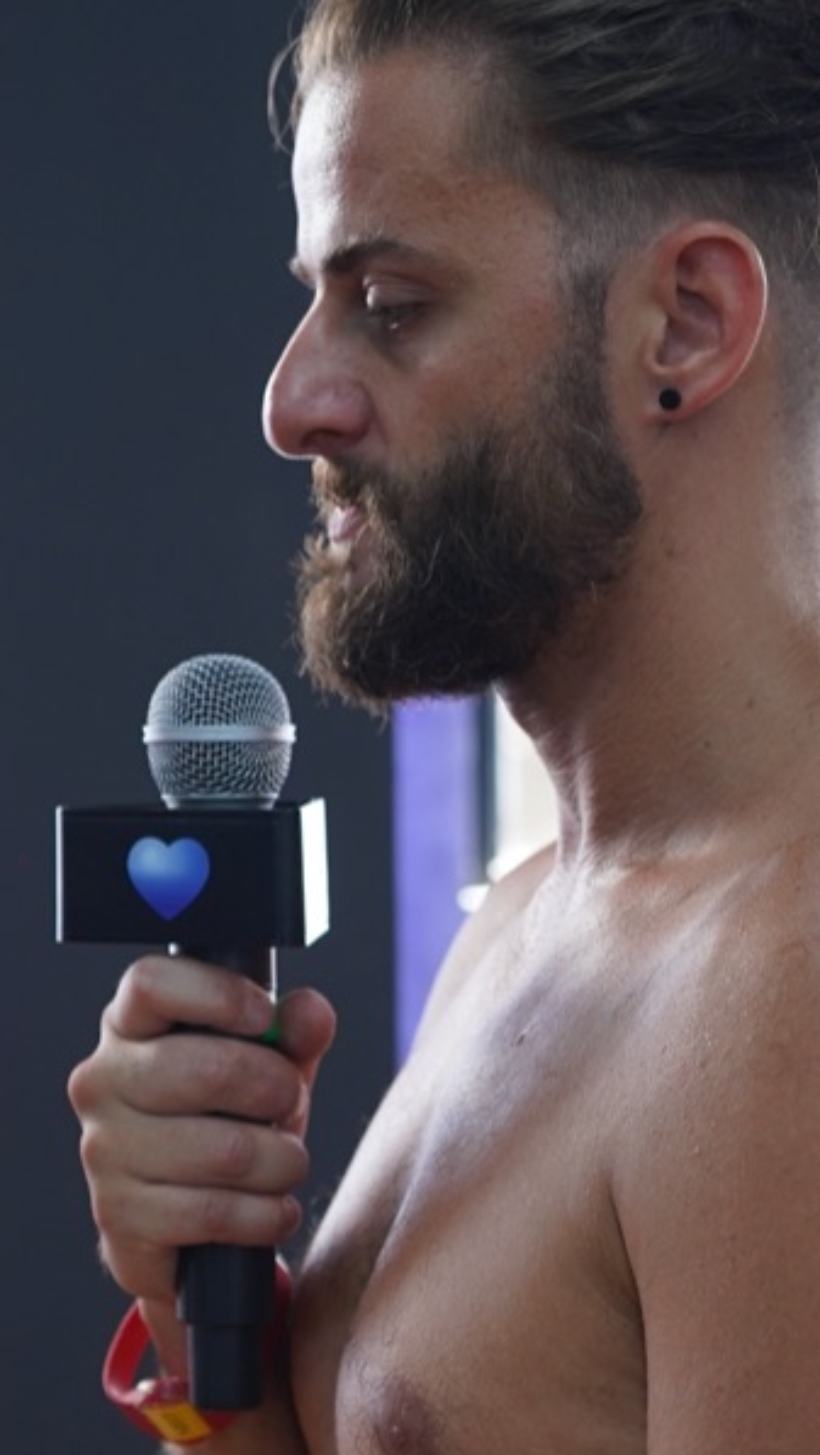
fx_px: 3783
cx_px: 526
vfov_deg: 21.8
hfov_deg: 12.4
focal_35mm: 98
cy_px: 827
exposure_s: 1/80
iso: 320
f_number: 2.8
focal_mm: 35
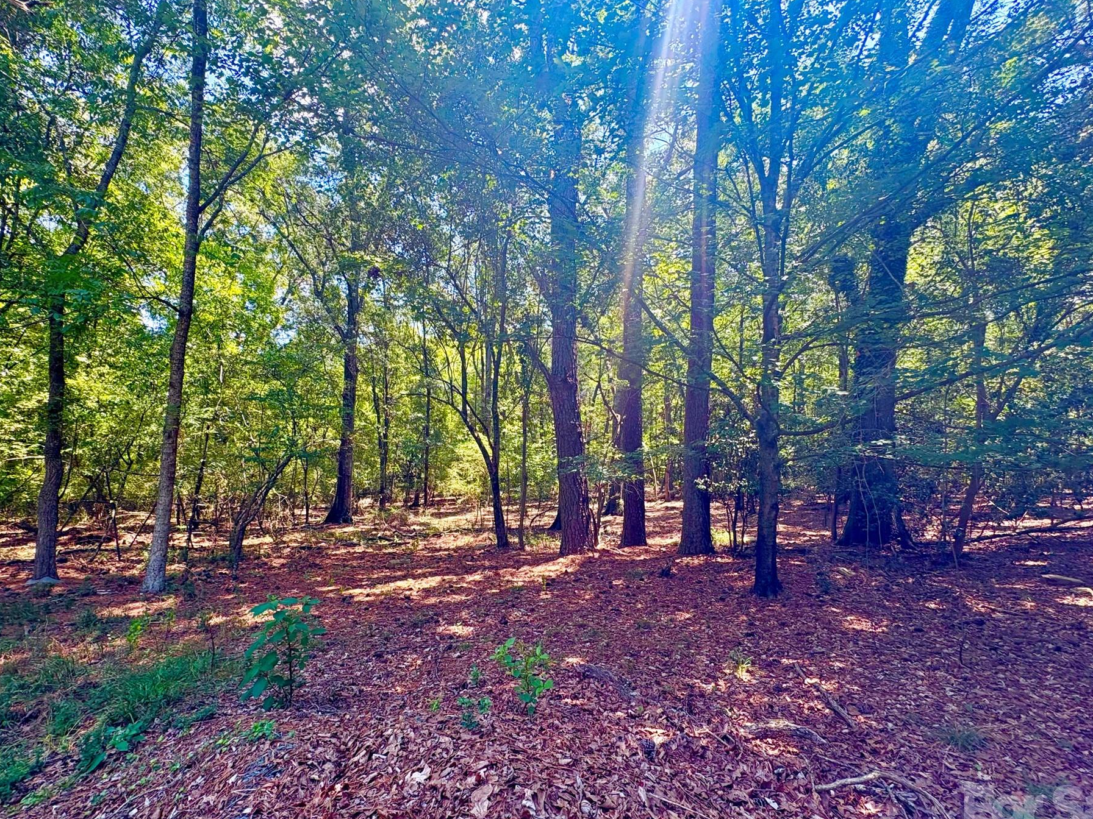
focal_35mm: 16
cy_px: 437
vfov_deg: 78.0
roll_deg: -1.0
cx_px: 534
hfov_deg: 94.5
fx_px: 505
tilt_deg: +4.1
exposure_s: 1/145
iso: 40
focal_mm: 2.22
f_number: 2.2
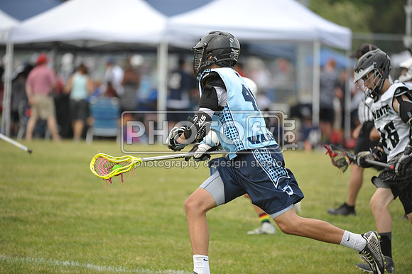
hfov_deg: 7.4
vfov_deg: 4.9
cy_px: 137
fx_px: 3202
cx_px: 206
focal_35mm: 280
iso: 800
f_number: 4
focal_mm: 280
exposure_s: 1/2000
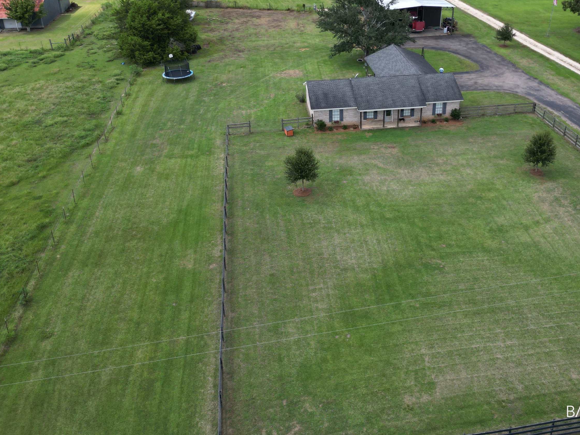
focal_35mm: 33
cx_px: 348
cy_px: 148
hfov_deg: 54.9
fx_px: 553
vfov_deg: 42.4
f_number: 1.7
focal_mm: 6.72
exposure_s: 1/1250
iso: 110
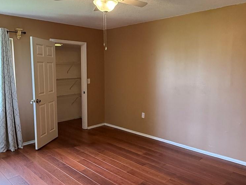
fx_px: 213
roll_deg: +0.0
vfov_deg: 46.8
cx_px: 127
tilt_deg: -6.3
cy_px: 91
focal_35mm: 30
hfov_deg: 60.0
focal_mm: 2.22
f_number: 2.2
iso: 500
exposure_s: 1/120
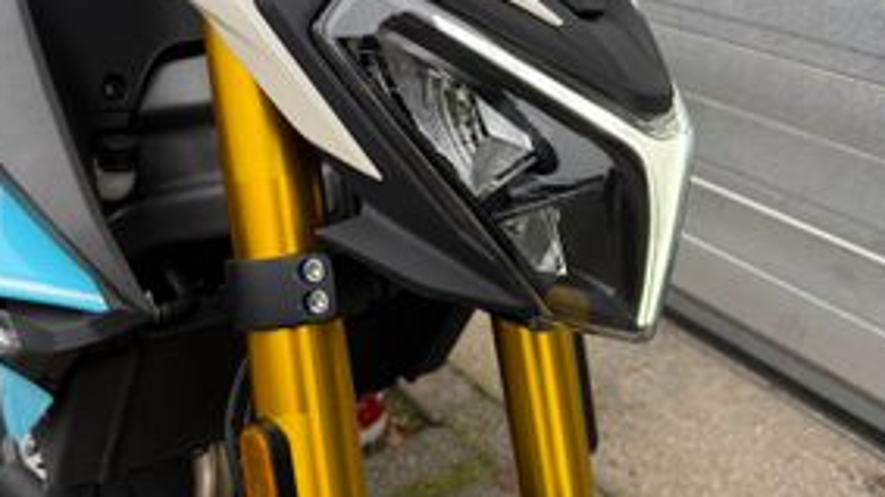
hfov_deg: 53.6
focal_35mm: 37
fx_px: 868
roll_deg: +1.8
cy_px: 153
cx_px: 353
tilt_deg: -21.8
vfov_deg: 31.6
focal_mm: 6.76
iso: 80
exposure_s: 1/188
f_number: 1.78
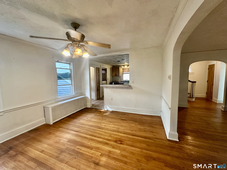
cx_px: 114
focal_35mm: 14
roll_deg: +0.9
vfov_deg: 85.7
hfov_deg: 102.1
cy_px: 85
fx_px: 92
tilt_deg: -4.8
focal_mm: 2.22
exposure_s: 1/120
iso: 320
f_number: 2.2
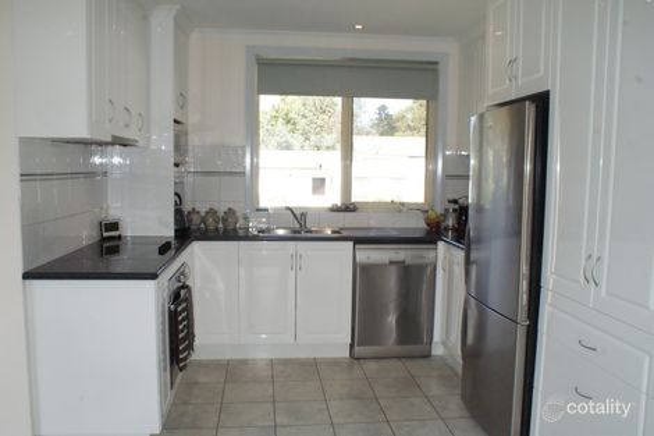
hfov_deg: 61.9
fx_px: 545
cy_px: 218
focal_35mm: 30
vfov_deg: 43.6
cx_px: 327
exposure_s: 1/160
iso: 1600
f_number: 16
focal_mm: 20
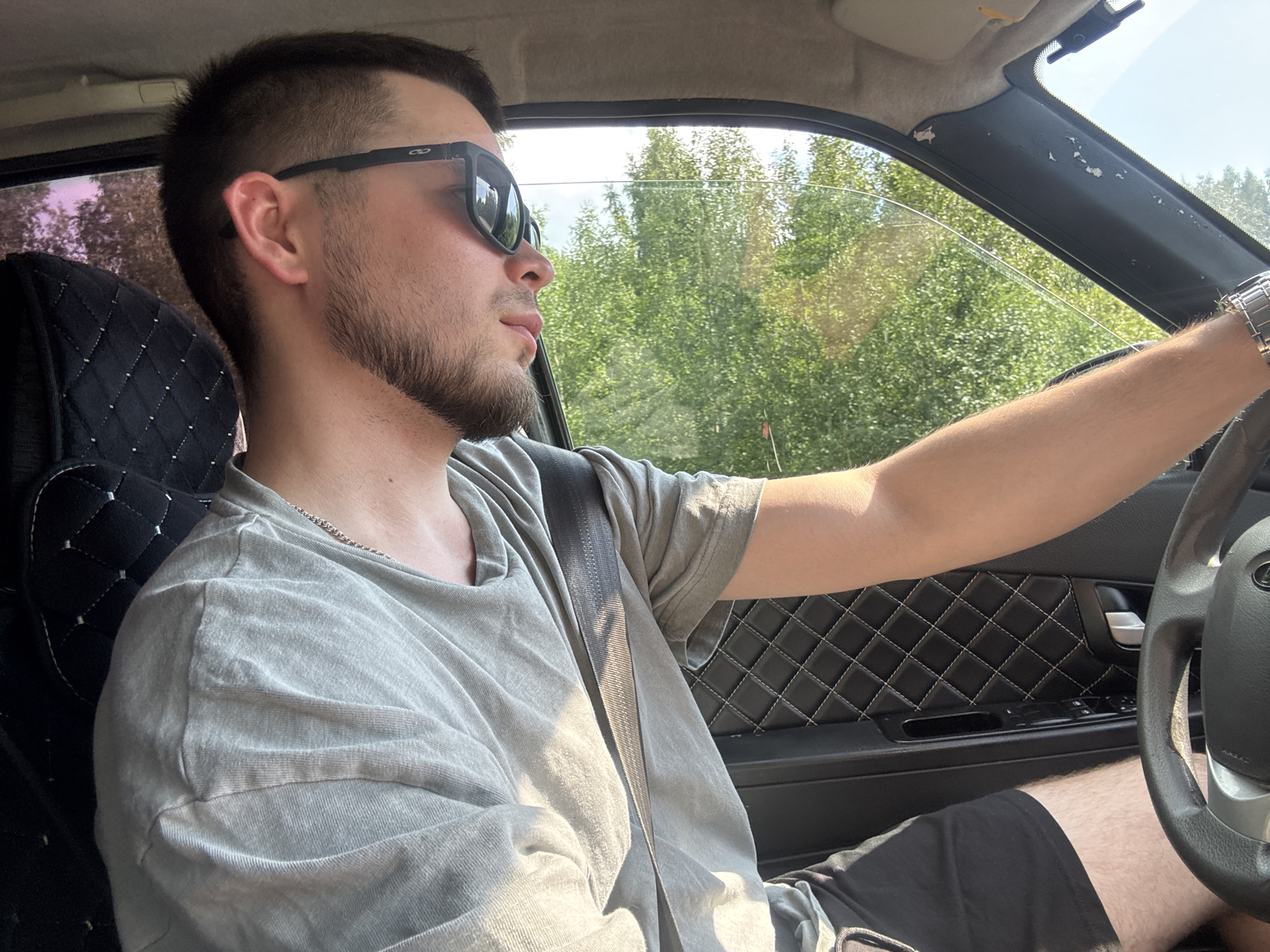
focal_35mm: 23
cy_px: 476
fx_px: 844
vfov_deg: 58.9
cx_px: 635
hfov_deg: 73.9
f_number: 1.9
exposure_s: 1/122
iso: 20
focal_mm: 2.69
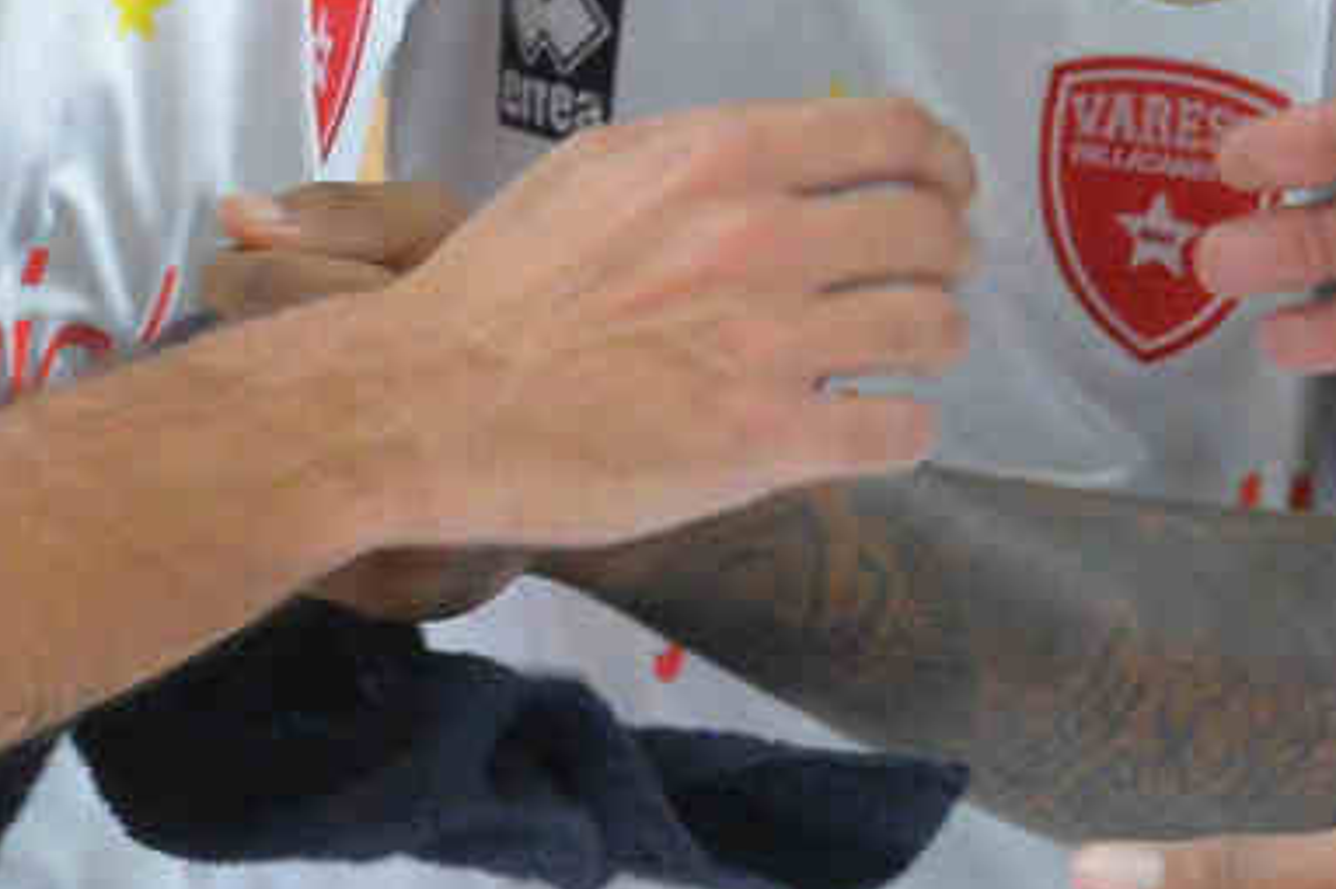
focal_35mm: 324
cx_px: 21
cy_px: -401
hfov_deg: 6.3
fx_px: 12018
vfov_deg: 4.2
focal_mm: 62
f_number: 4
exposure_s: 1/500
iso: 6400
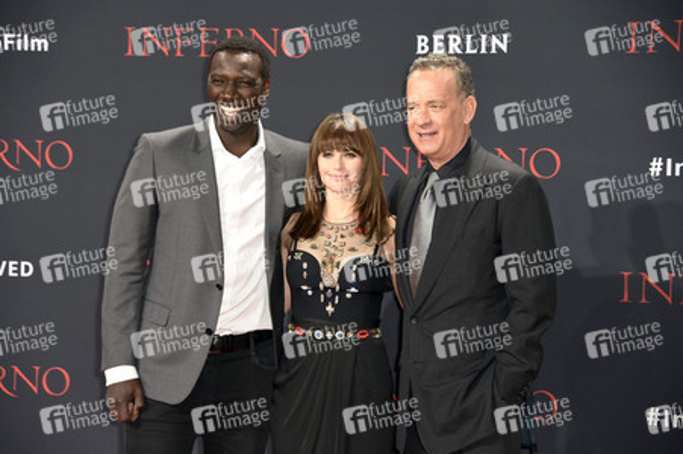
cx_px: 342
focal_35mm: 122
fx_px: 2313
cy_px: 227
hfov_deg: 16.8
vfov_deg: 11.2
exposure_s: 1/200
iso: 800
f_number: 5.6
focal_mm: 122
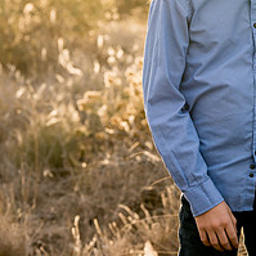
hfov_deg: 10.0
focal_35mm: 173
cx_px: 277
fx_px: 1447
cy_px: 21
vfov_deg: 10.1
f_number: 4.5
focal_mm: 70
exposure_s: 1/250
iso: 640
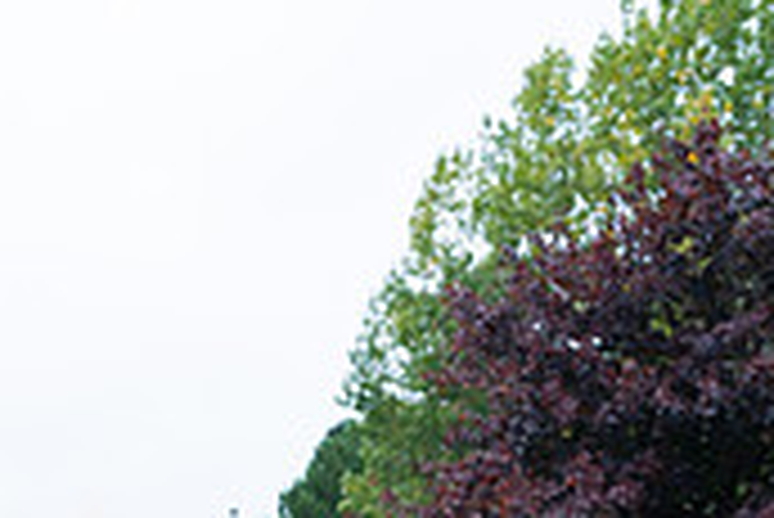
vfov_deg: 11.7
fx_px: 2388
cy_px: 851
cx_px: -140
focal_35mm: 111
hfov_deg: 17.6
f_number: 4
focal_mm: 33
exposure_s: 1/1000
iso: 500
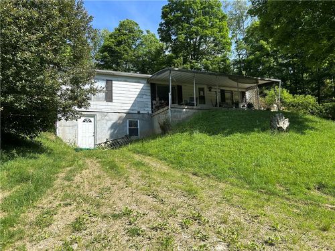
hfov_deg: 67.3
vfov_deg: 53.1
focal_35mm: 26
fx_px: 252
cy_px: 126
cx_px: 168
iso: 50
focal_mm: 5.7
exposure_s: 1/2299
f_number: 1.5
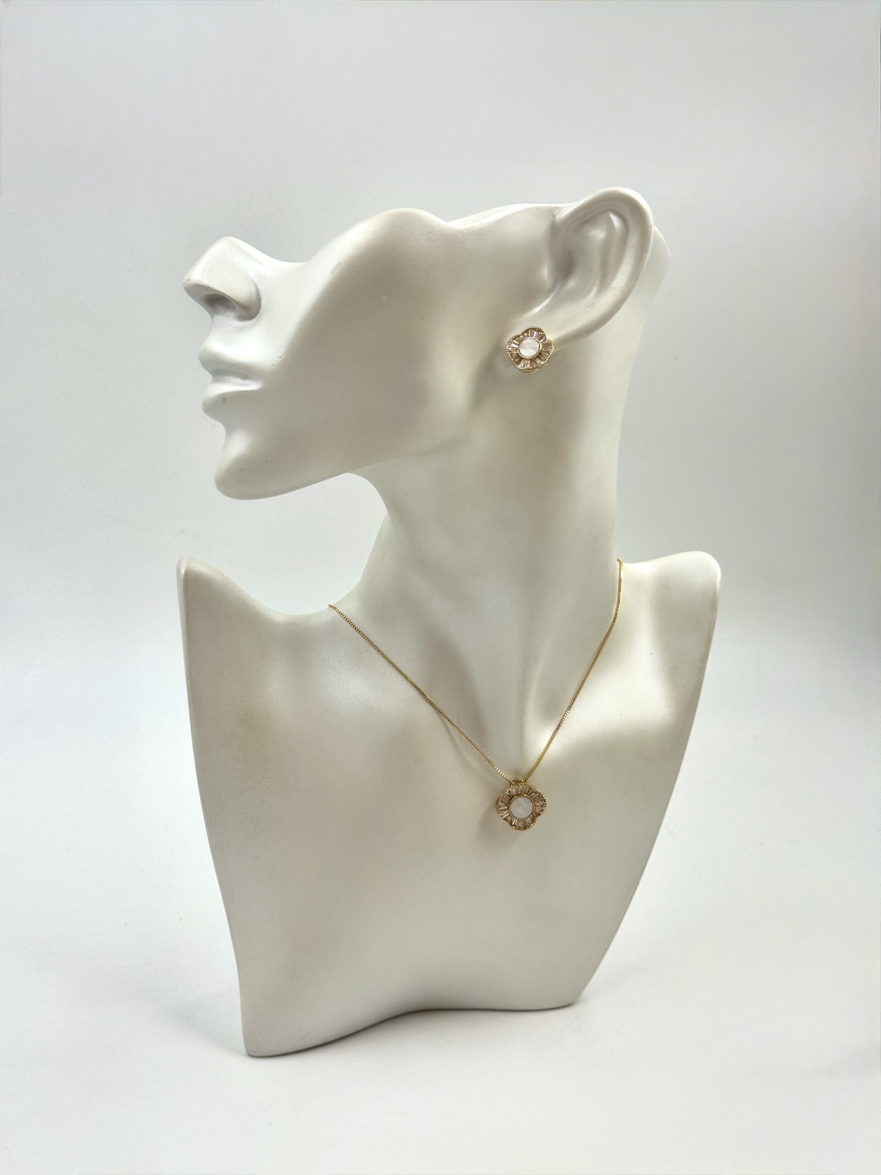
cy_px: 588
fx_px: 1629
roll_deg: -2.0
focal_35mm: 48
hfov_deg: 30.3
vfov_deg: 39.7
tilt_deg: -20.3
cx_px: 440
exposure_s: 1/1043
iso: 64
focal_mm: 6.76
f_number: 1.78
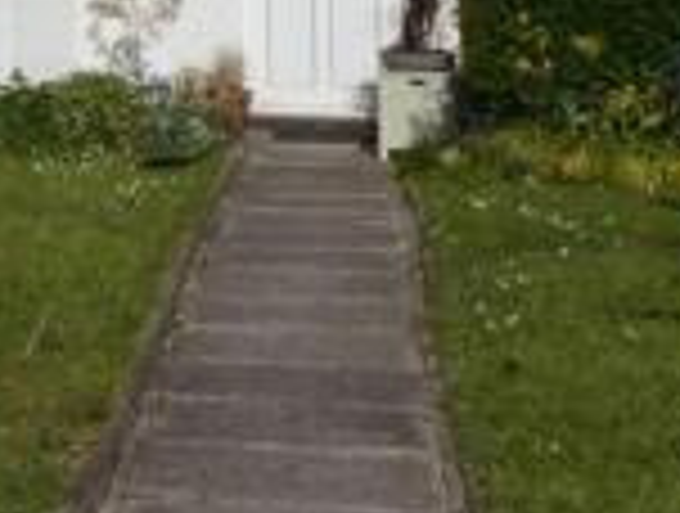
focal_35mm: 127
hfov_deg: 14.1
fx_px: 2501
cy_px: -281
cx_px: -462
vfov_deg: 11.2
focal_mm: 6
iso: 80
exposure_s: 1/800
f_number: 6.3
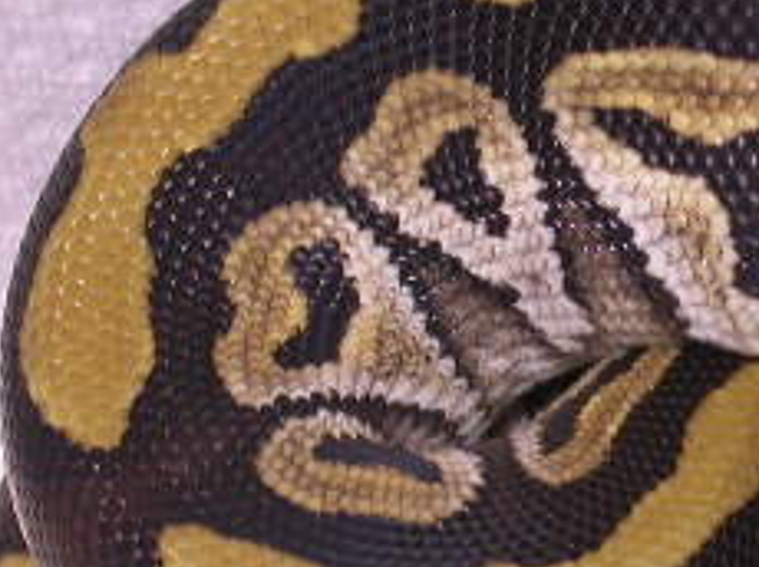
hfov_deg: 4.8
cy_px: 623
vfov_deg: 3.6
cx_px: 917
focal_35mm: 412
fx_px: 9024
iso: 100
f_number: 4.9
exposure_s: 1/60.3
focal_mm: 30.6
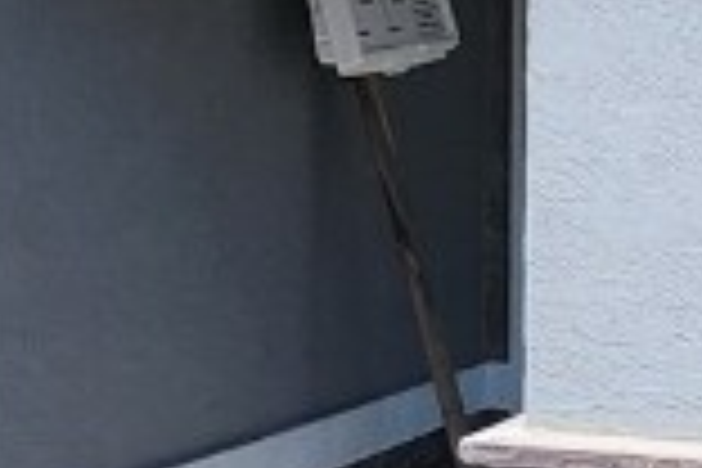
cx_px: 590
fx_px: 1735
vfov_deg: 15.3
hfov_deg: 22.5
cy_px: 351
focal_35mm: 89
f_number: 2.2
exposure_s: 1/1672
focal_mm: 1.7
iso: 32
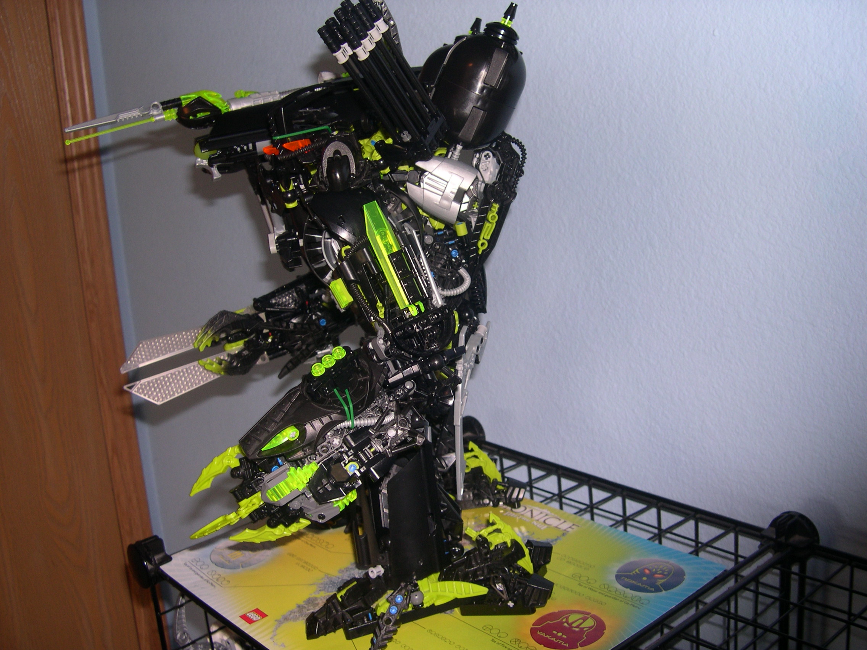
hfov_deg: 49.0
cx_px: 434
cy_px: 325
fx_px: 952
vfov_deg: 37.7
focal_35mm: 38
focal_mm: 8
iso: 100
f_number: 2.8
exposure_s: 1/60
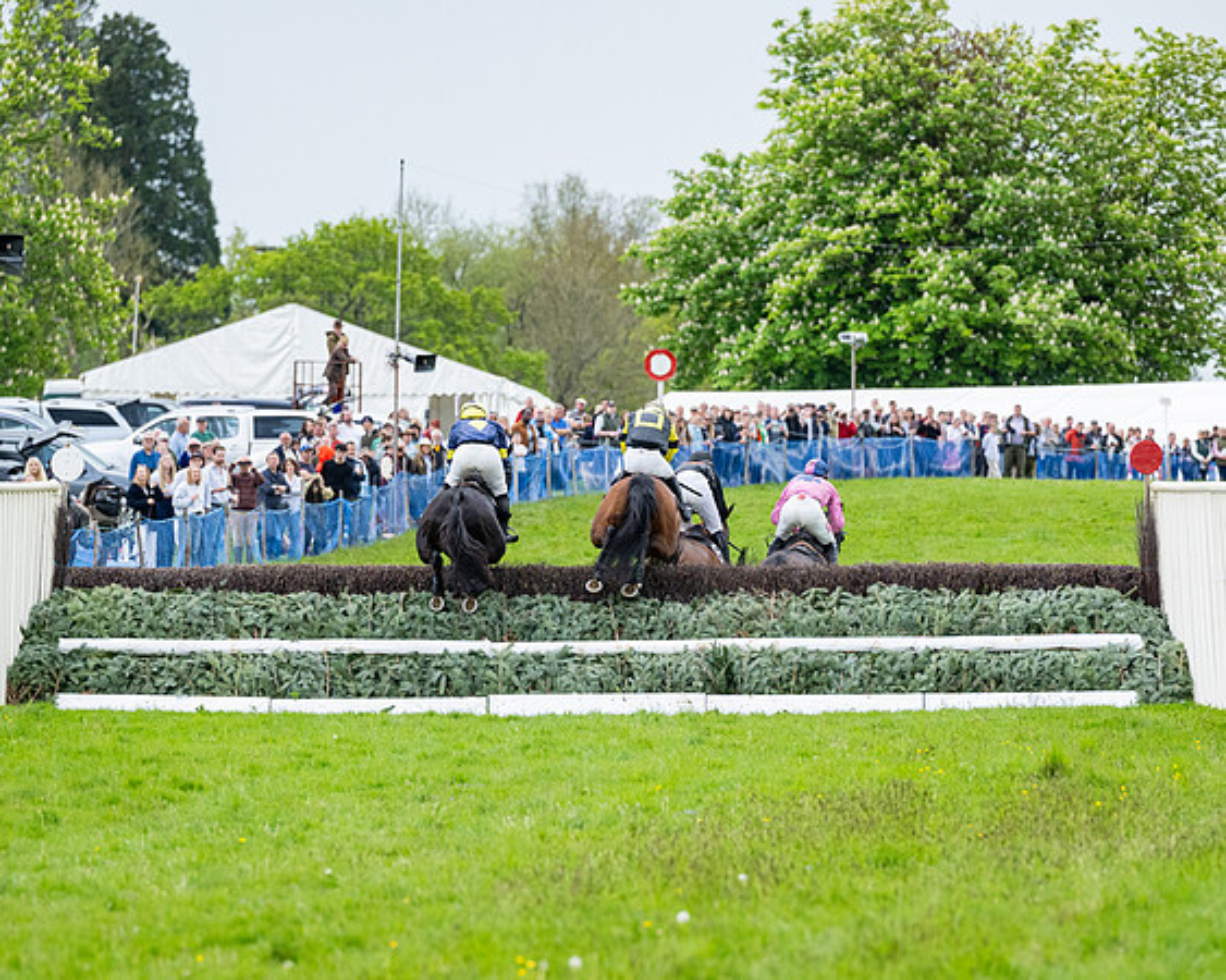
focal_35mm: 255
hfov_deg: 7.6
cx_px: 638
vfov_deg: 6.1
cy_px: 544
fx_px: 9257
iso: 1000
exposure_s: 1/1600
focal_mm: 200
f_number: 4
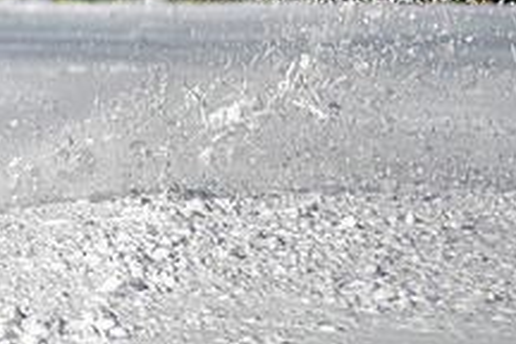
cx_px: -302
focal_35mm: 1649
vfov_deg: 0.8
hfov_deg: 1.3
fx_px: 23634
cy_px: 27
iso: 100
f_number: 2.8
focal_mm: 300
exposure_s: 1/6400
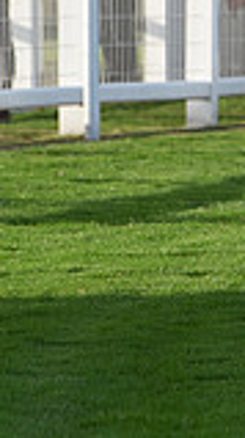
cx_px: 776
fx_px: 8868
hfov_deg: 1.6
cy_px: -18
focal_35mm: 765
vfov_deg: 2.8
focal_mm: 200
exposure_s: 1/800
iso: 400
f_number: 6.3
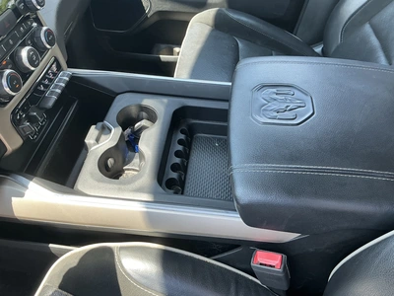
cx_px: 197
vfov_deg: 49.7
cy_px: 148
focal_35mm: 28
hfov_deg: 63.4
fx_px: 319
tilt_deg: -46.3
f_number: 1.8
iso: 50
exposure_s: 1/122
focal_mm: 3
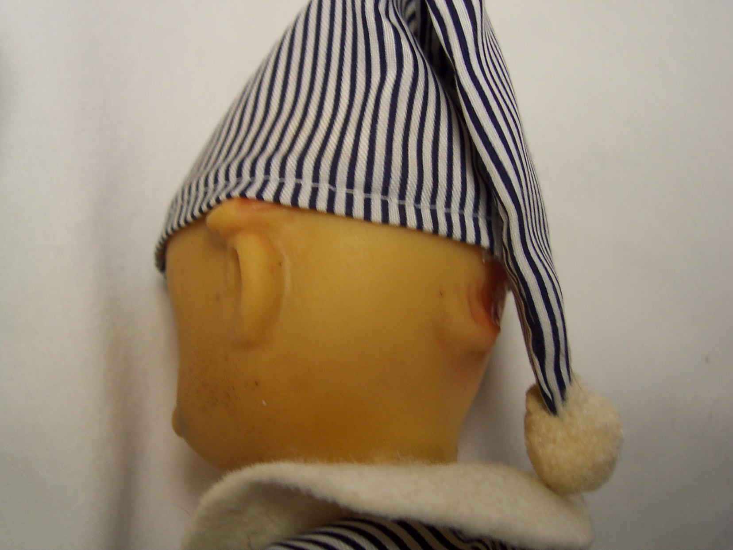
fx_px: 783
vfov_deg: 38.7
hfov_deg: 50.1
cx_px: 366
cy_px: 275
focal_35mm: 37
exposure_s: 1/90
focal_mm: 5.6
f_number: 2.8
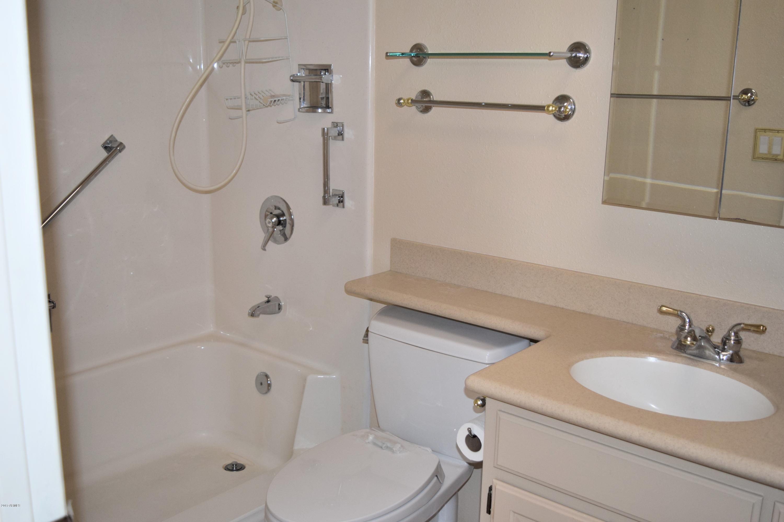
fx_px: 784
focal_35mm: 36
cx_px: 392
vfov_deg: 36.9
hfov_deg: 53.1
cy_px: 261
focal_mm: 24
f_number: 4
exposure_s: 1/60
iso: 800
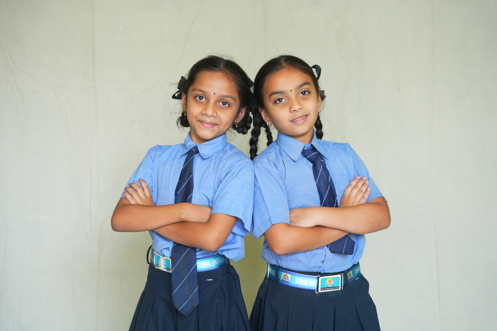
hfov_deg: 28.8
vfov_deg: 19.5
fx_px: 966
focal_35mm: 70
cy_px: 166
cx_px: 248
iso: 1000
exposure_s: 1/200
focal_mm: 70
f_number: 4
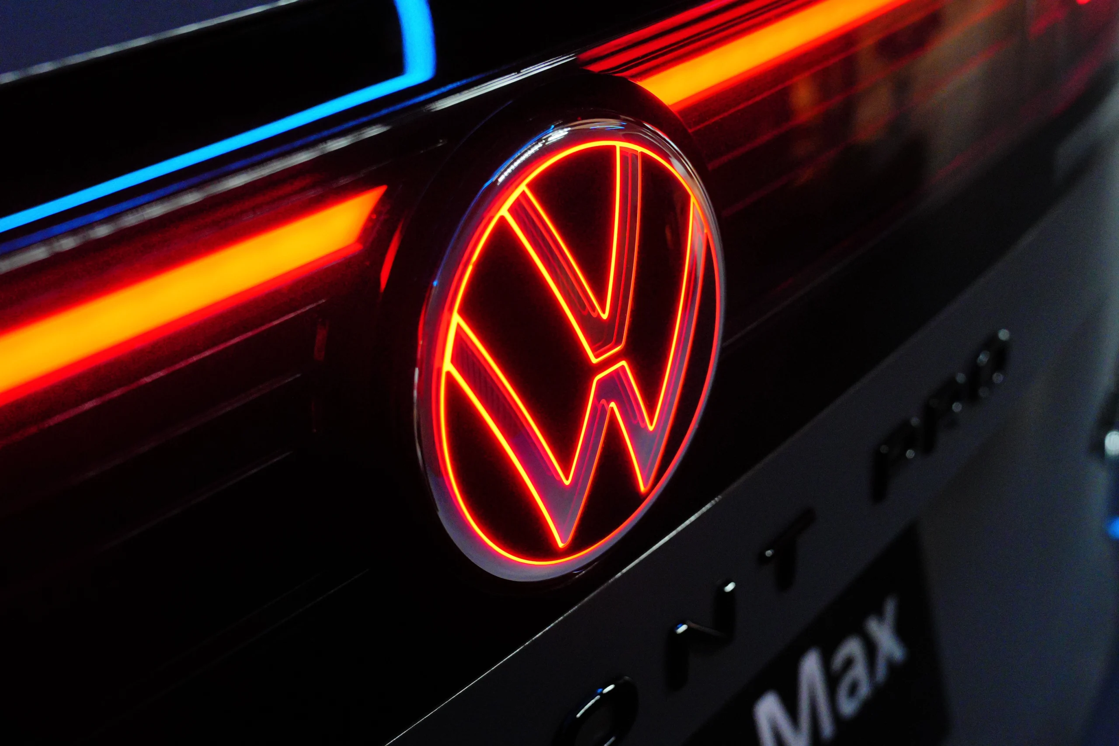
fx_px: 1523
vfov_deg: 27.5
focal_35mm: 49
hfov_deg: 40.3
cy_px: 373
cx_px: 560
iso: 2000
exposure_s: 1/100
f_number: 5
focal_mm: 33
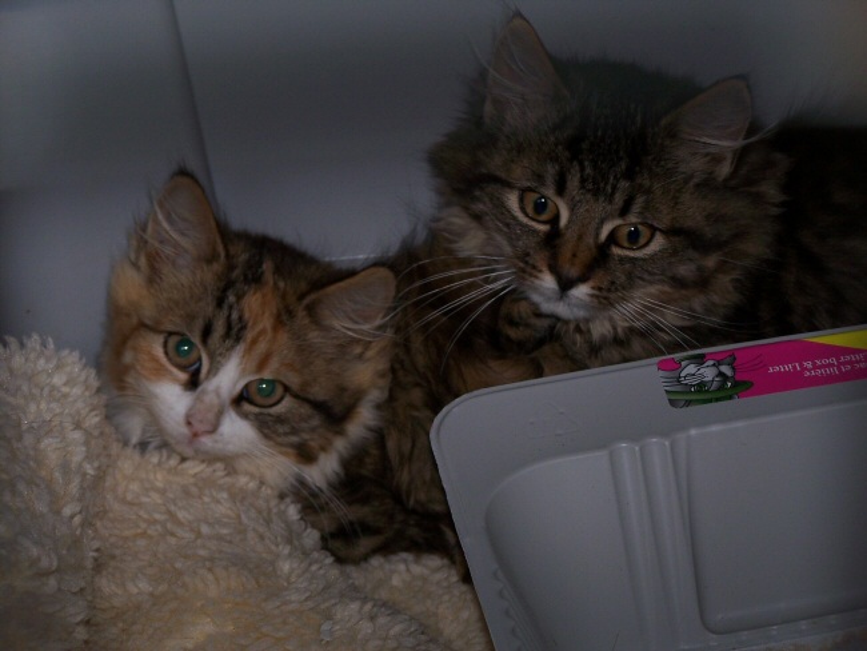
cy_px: 326
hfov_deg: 16.8
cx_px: 434
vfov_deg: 12.7
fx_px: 2931
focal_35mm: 117
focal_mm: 19.4
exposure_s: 1/90
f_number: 3.2
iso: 80
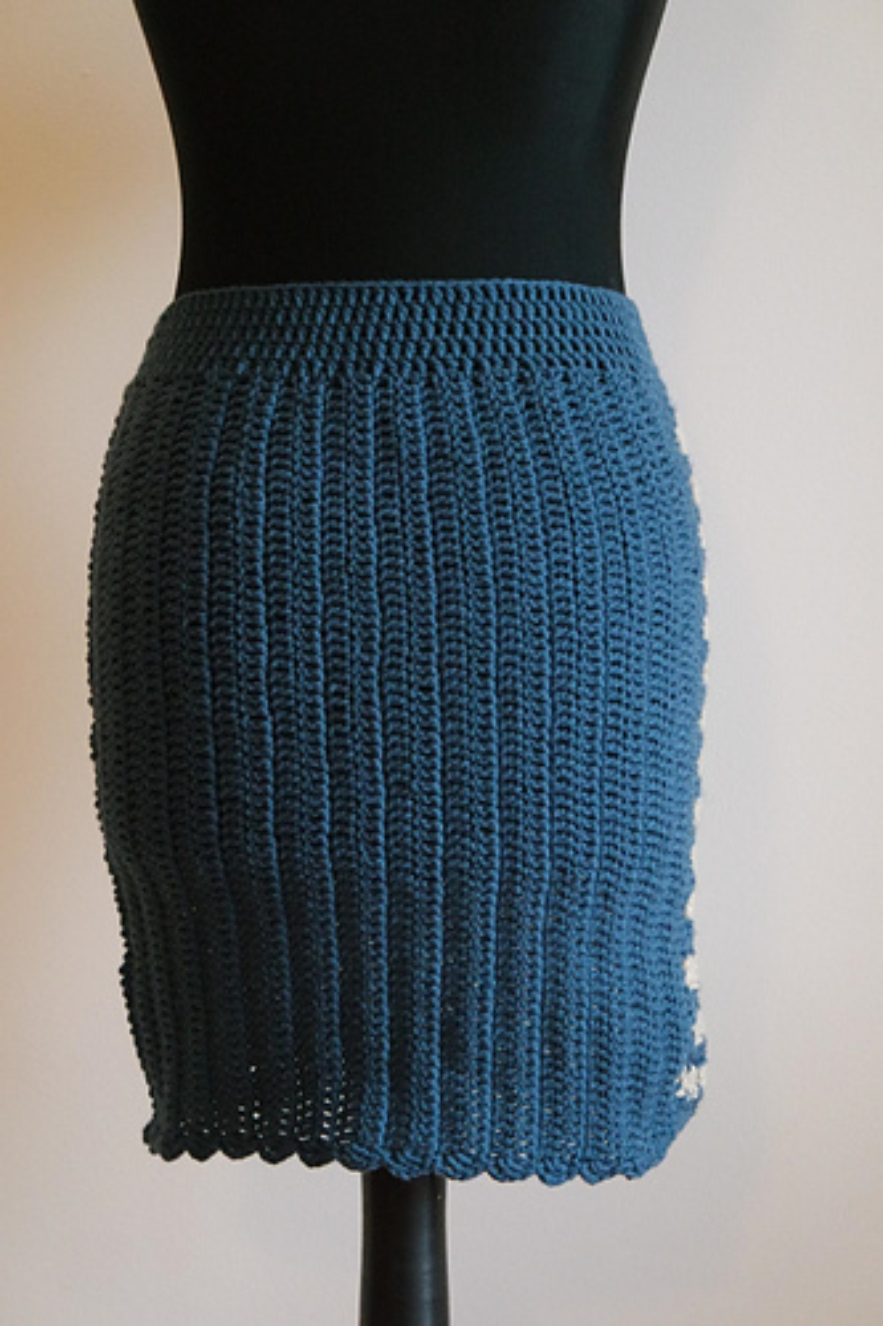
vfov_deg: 26.3
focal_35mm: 77
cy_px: 663
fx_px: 2835
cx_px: 442
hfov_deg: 17.7
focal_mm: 50
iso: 3200
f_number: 5.6
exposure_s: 1/30
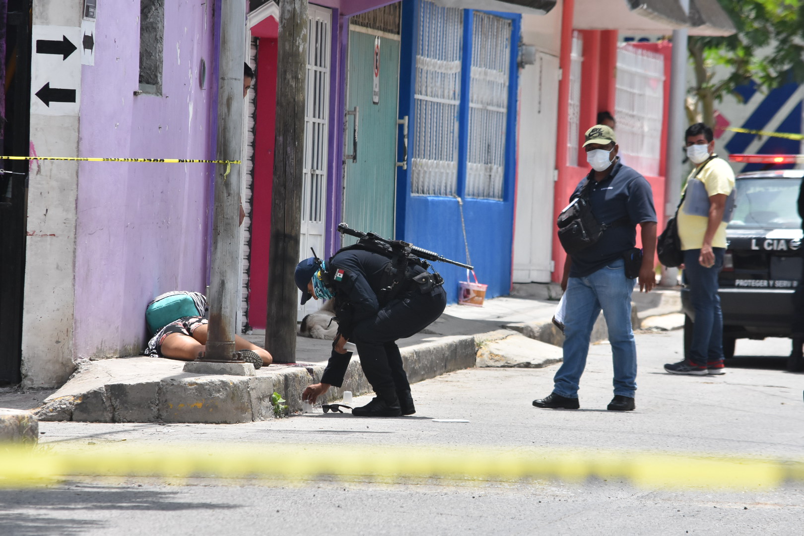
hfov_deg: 5.7
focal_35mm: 360
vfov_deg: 3.8
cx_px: 402
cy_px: 268
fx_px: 8039
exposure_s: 1/1250
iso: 800
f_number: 9
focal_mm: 240
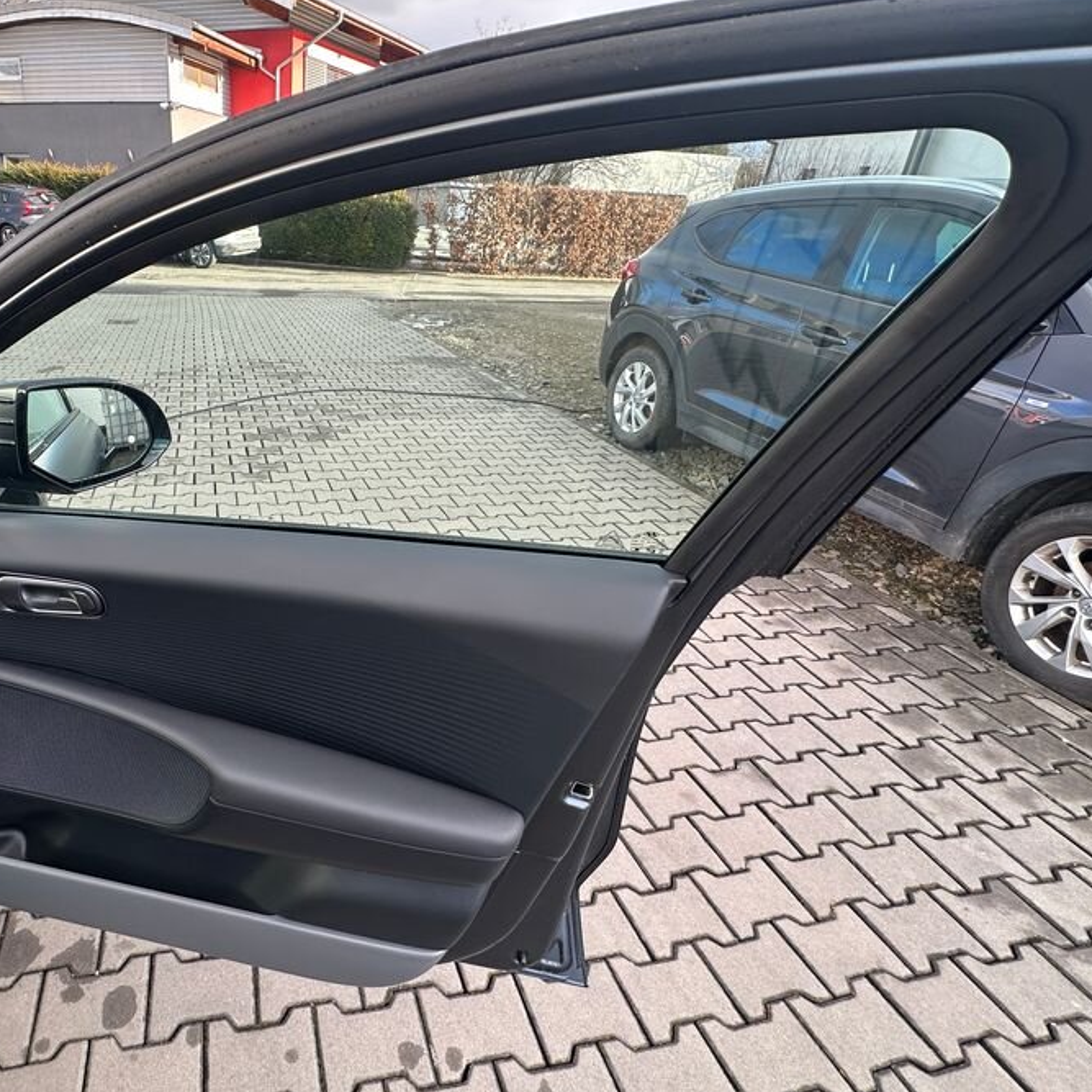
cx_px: 341
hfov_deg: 74.6
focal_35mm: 19
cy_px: 542
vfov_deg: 77.7
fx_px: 678
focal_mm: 2.22
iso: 40
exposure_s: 1/159
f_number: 2.2
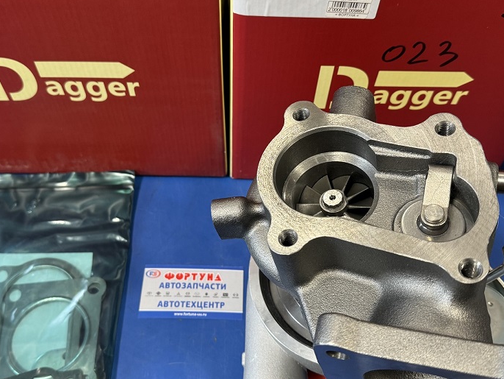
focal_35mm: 36
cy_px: 188
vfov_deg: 39.7
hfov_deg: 51.3
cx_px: 242
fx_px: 524
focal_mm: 6.86
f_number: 1.78
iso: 200
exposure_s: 1/50
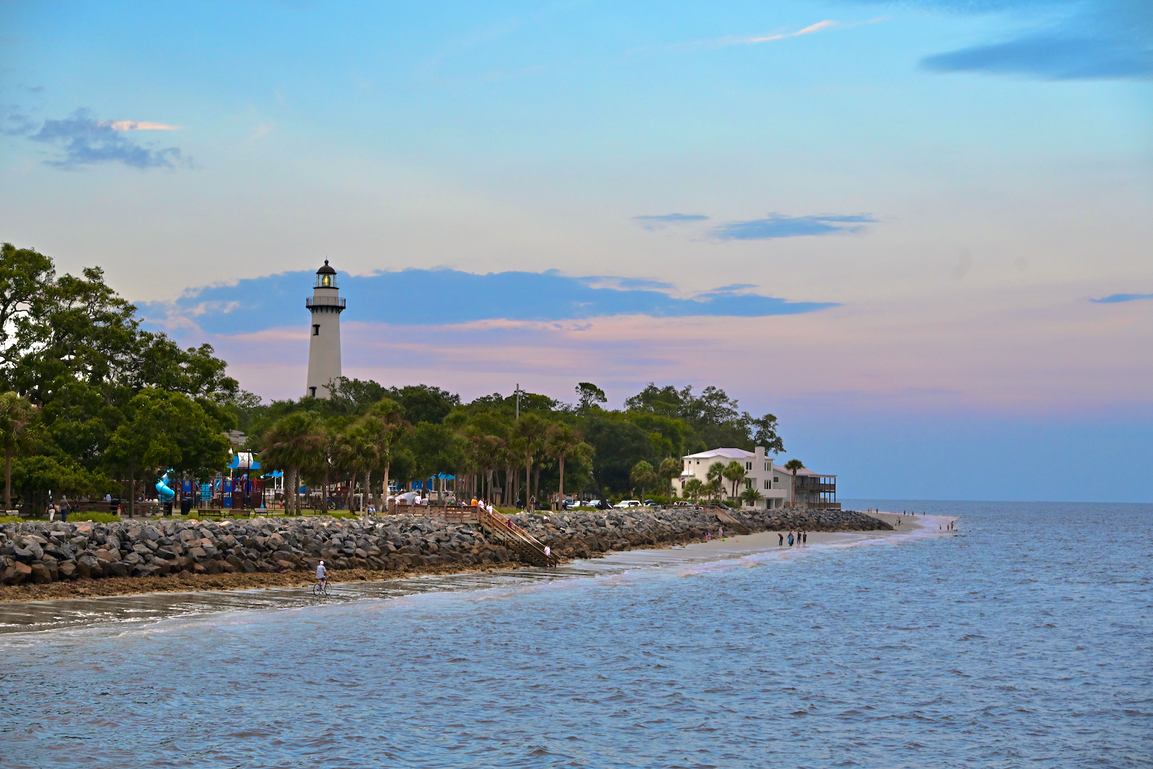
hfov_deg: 29.2
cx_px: 576
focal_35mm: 69
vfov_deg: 19.7
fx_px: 2210
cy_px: 384
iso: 1100
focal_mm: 69
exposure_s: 1/125
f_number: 6
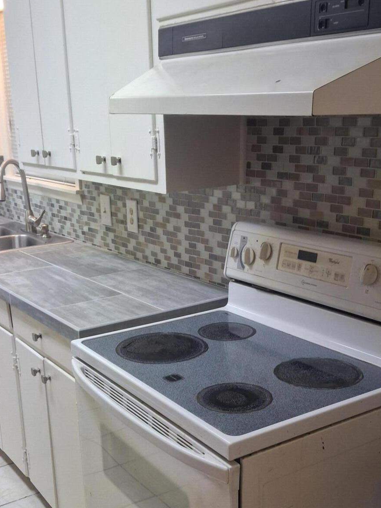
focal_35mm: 43
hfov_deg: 33.6
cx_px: 176
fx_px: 631
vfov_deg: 43.0
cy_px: 353
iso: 200
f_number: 1.8
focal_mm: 4.69
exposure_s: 1/100
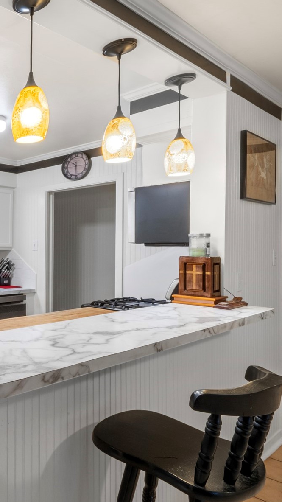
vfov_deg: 74.1
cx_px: -110
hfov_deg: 31.4
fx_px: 333
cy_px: 246
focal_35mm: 25
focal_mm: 13
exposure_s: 4
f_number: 9
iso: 250
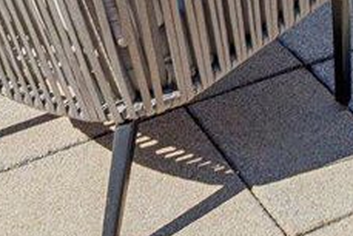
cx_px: 601
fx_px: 1158
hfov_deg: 15.3
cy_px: -583
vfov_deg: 8.5
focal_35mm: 118
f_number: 4
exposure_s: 1/1000
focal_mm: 10
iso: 125
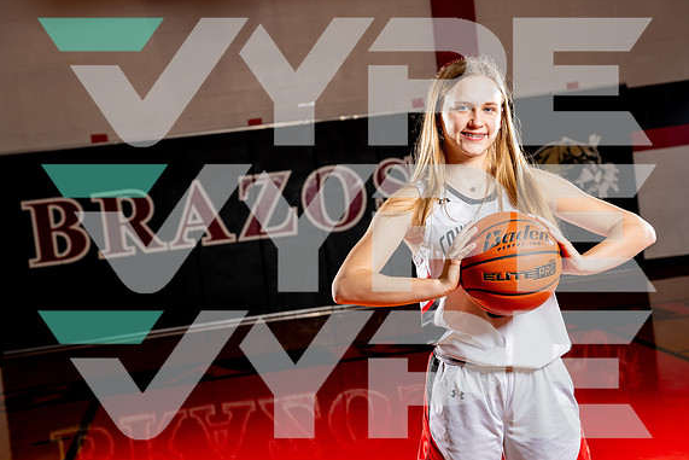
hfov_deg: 31.0
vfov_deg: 20.9
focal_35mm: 65
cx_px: 349
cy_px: 229
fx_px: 1244
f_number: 5.6
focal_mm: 64
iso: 100
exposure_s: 1/250
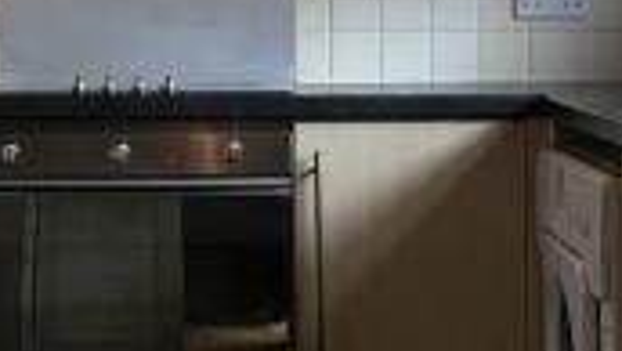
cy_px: 71
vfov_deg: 11.3
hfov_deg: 20.0
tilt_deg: -2.0
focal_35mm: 107
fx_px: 1766
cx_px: 259
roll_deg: -0.3
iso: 125
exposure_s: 1/33
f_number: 2.2
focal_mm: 4.15
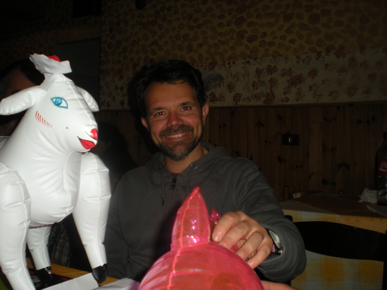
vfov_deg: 37.7
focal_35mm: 38
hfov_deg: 49.0
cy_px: 145
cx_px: 194
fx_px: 425
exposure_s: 1/60
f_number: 3.1
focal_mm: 6.3
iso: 64
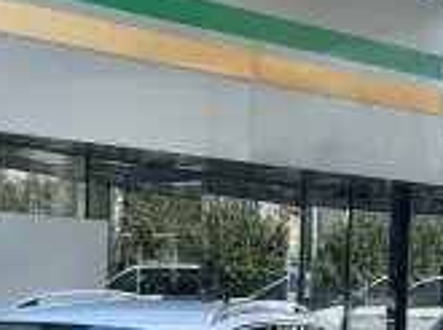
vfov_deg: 13.9
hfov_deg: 18.4
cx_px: 40
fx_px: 1341
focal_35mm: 105
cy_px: 306
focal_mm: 6.76
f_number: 1.78
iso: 64
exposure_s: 1/1133
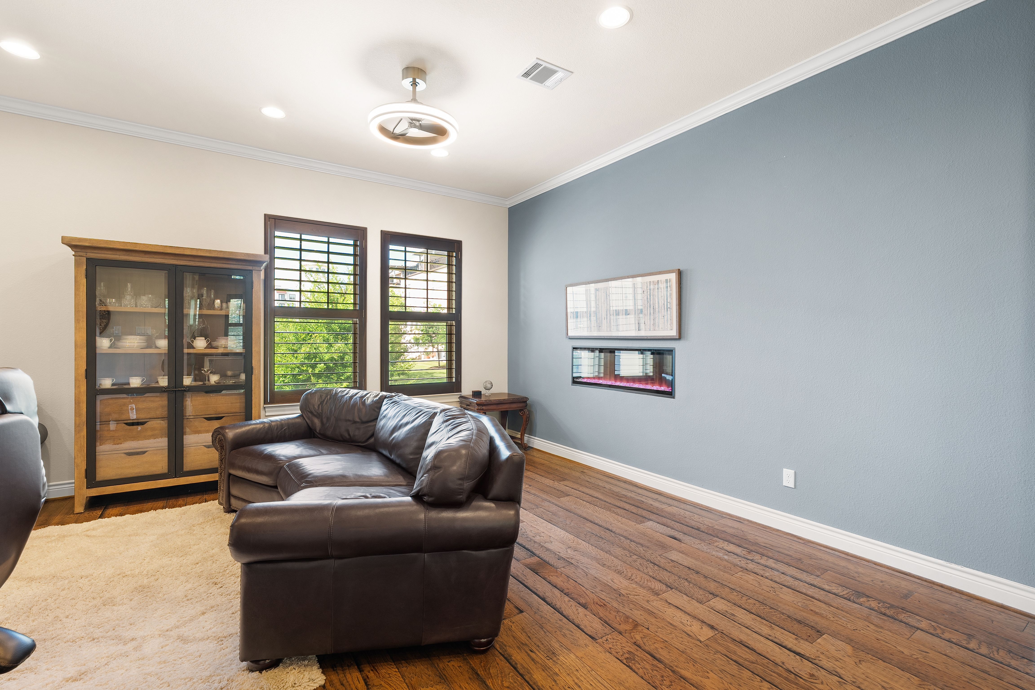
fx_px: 460
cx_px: 518
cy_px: 345
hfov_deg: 96.7
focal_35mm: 16
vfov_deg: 73.7
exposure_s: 5
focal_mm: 16
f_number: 10
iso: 250
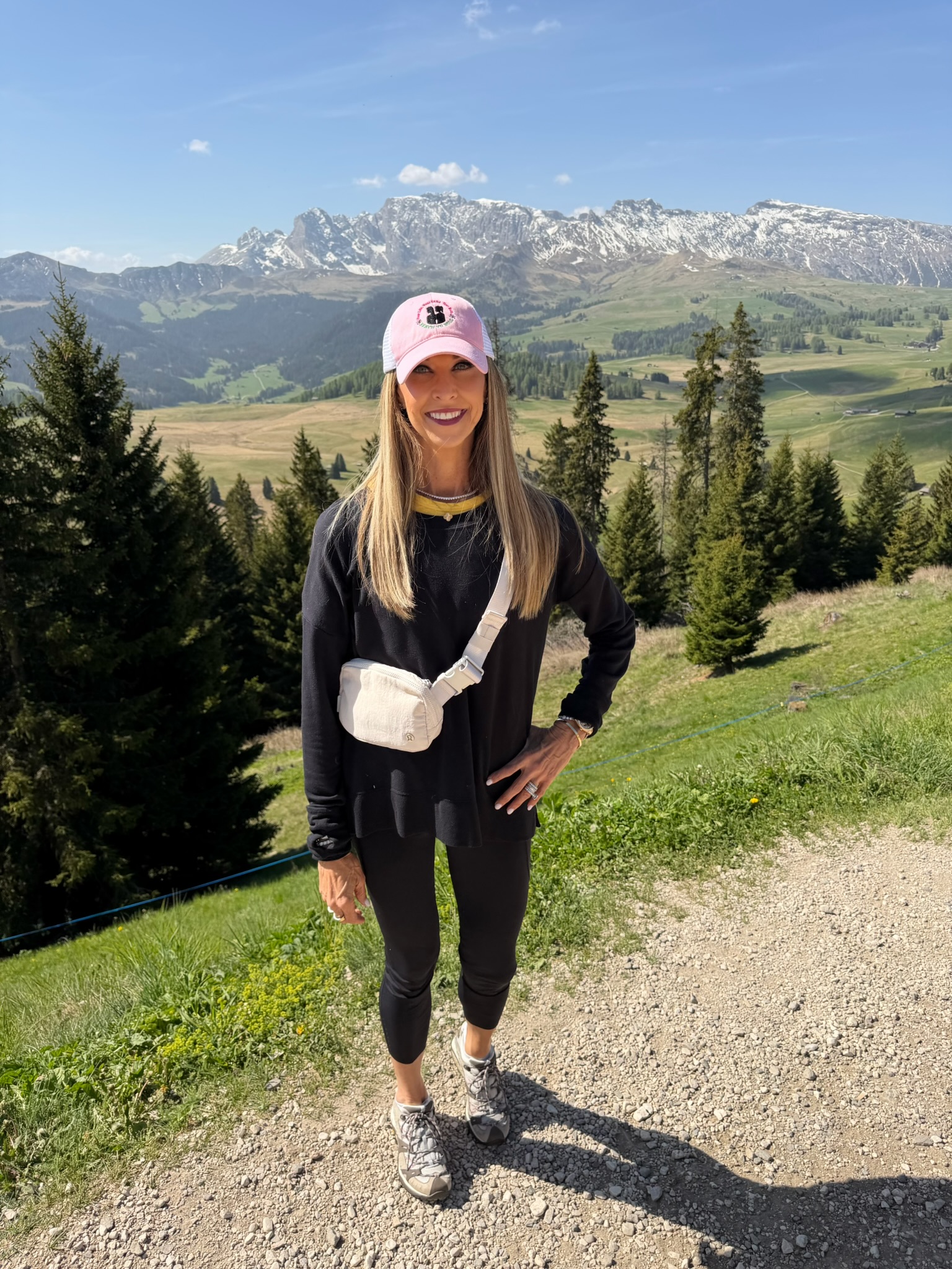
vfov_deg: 71.6
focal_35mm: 24
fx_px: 880
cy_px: 634
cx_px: 476
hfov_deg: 56.8
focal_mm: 6.76
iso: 80
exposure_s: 1/4167
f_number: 1.78
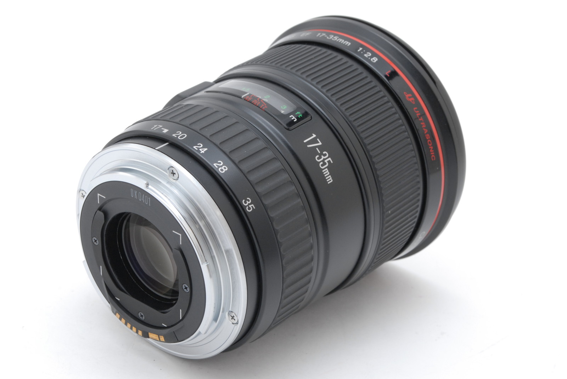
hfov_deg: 24.6
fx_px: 1301
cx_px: 284
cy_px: 190
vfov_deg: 16.6
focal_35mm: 82
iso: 400
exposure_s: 1/100
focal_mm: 55
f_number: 18
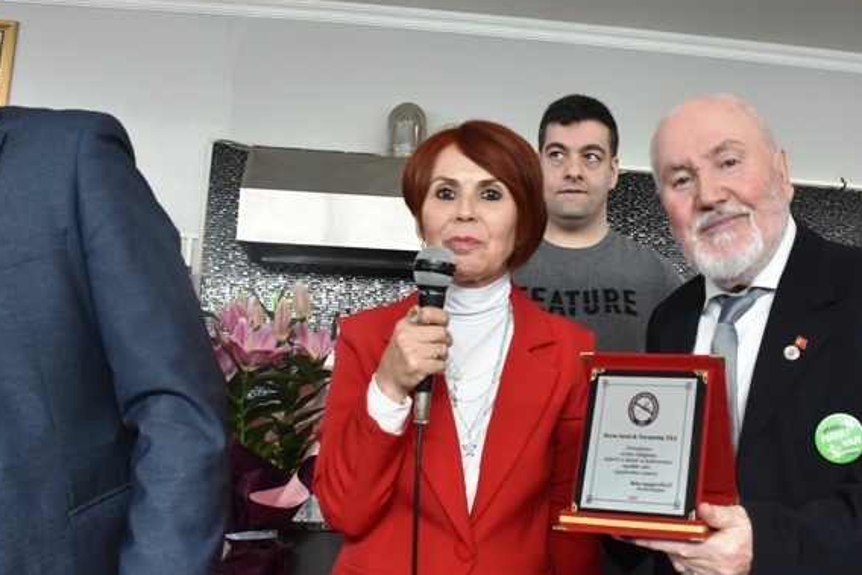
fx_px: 910
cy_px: 266
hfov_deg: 50.4
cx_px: 514
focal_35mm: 38
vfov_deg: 35.1
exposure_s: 1/200
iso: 800
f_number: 7.1
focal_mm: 18
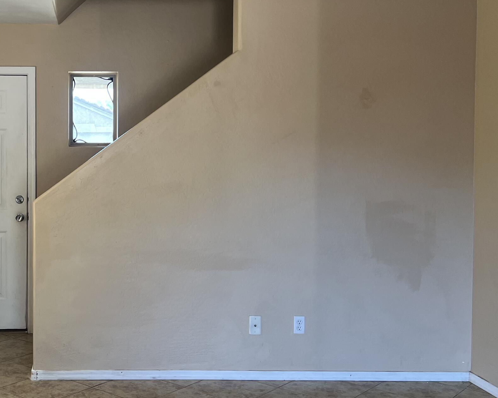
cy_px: 165
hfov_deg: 37.3
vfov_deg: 31.4
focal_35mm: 48
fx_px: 708
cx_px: 95
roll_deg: +0.7
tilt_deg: -2.1
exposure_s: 1/120
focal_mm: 5.7
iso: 100
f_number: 1.5
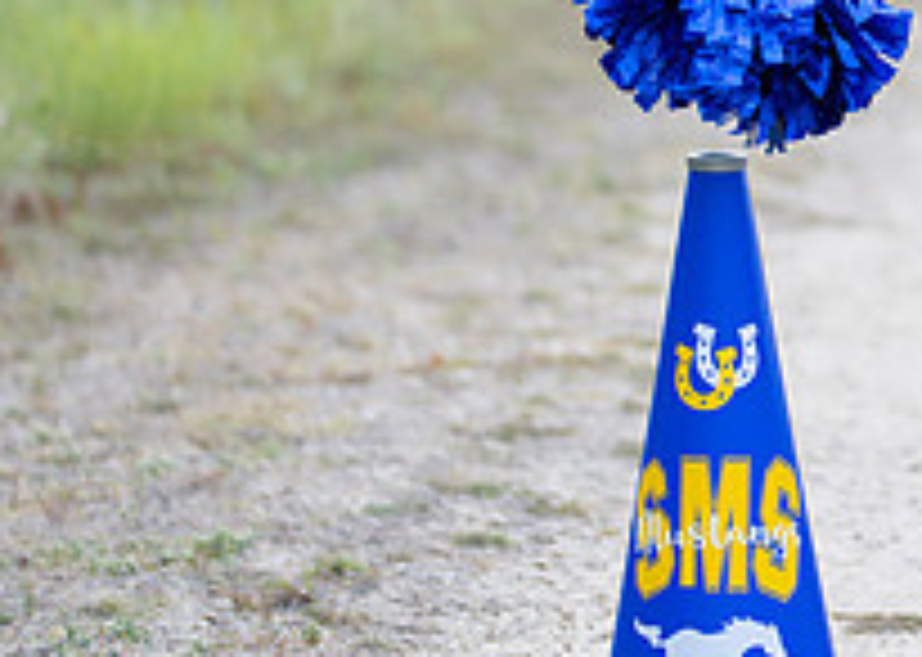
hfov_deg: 12.0
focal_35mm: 163
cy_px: -25
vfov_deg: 8.7
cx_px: 1134
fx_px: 4264
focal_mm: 50
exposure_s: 1/800
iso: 100
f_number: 1.2
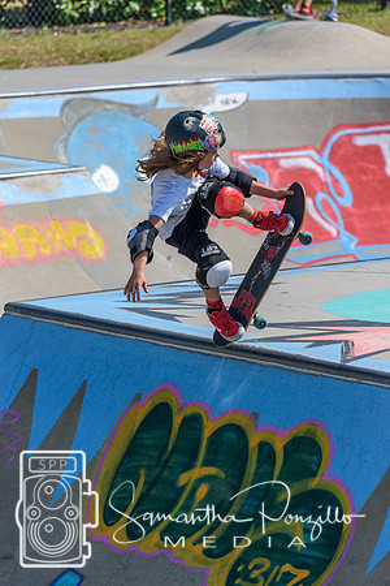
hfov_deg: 6.5
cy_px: 293
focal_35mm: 210
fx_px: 3412
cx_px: 195
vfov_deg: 9.8
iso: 220
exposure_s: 1/2000
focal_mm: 140
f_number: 5.6
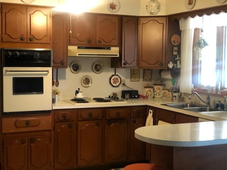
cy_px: 85
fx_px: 374
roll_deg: -0.8
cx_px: 114
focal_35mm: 57
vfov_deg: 25.7
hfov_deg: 33.8
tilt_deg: -5.5
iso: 500
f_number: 2.8
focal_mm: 6.6
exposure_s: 1/30
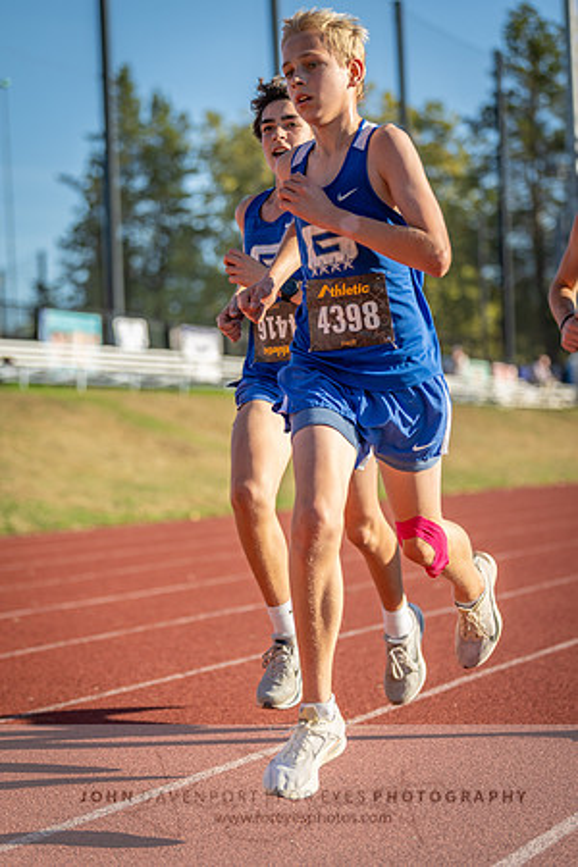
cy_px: 434
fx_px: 2288
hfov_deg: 14.4
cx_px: 289
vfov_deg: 21.5
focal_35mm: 95
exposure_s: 1/1000
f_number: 2.8
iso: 90
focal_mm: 95
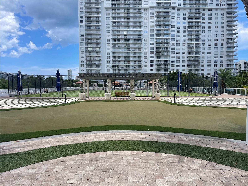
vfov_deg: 53.1
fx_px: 186
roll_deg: +0.0
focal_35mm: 26
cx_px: 124
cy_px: 93
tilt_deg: -2.5
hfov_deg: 67.3
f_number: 1.6
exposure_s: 1/3003
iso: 32
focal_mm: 5.1
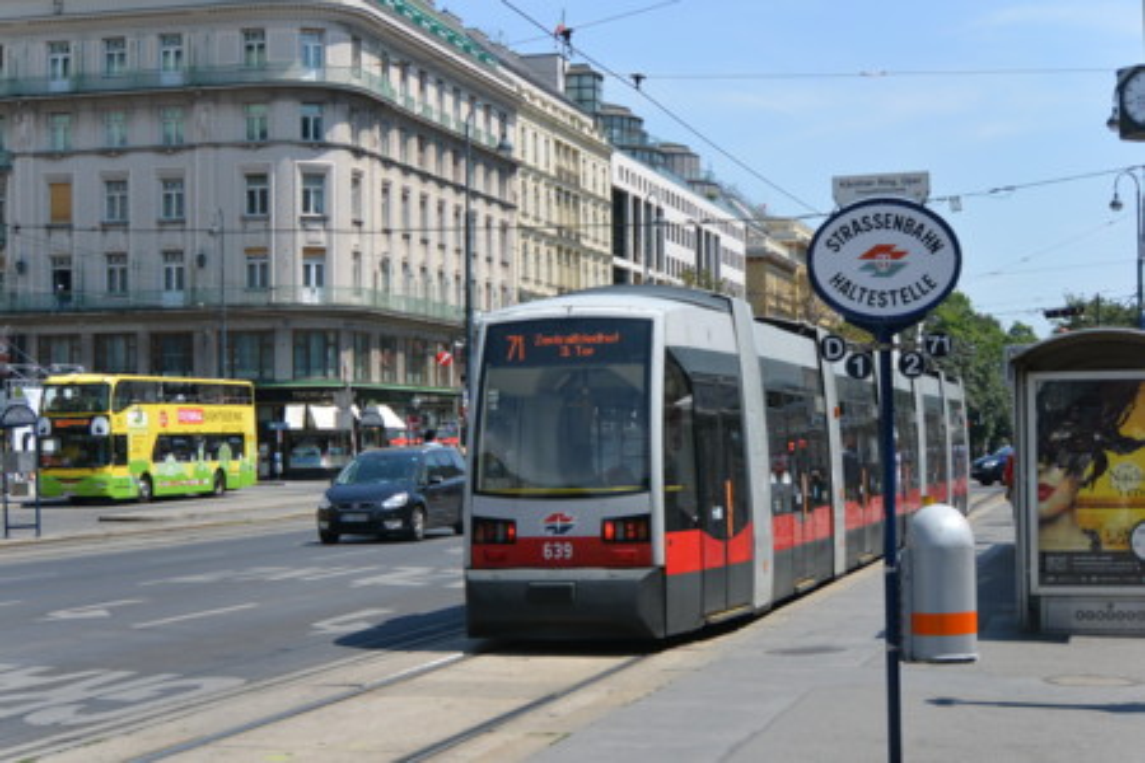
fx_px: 2067
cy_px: 382
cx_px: 572
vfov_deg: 20.9
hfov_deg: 31.0
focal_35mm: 65
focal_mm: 24.2
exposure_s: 1/800
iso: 160
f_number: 5
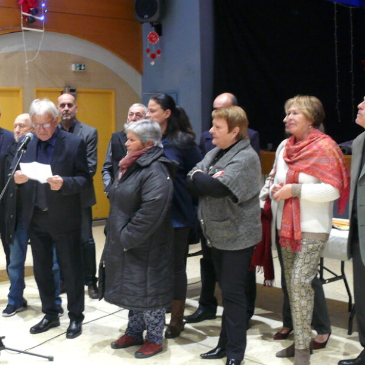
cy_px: 212
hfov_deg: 31.2
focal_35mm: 54
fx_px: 644
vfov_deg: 31.6
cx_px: 106
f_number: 2.8
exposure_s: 1/10
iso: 200
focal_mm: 7.4
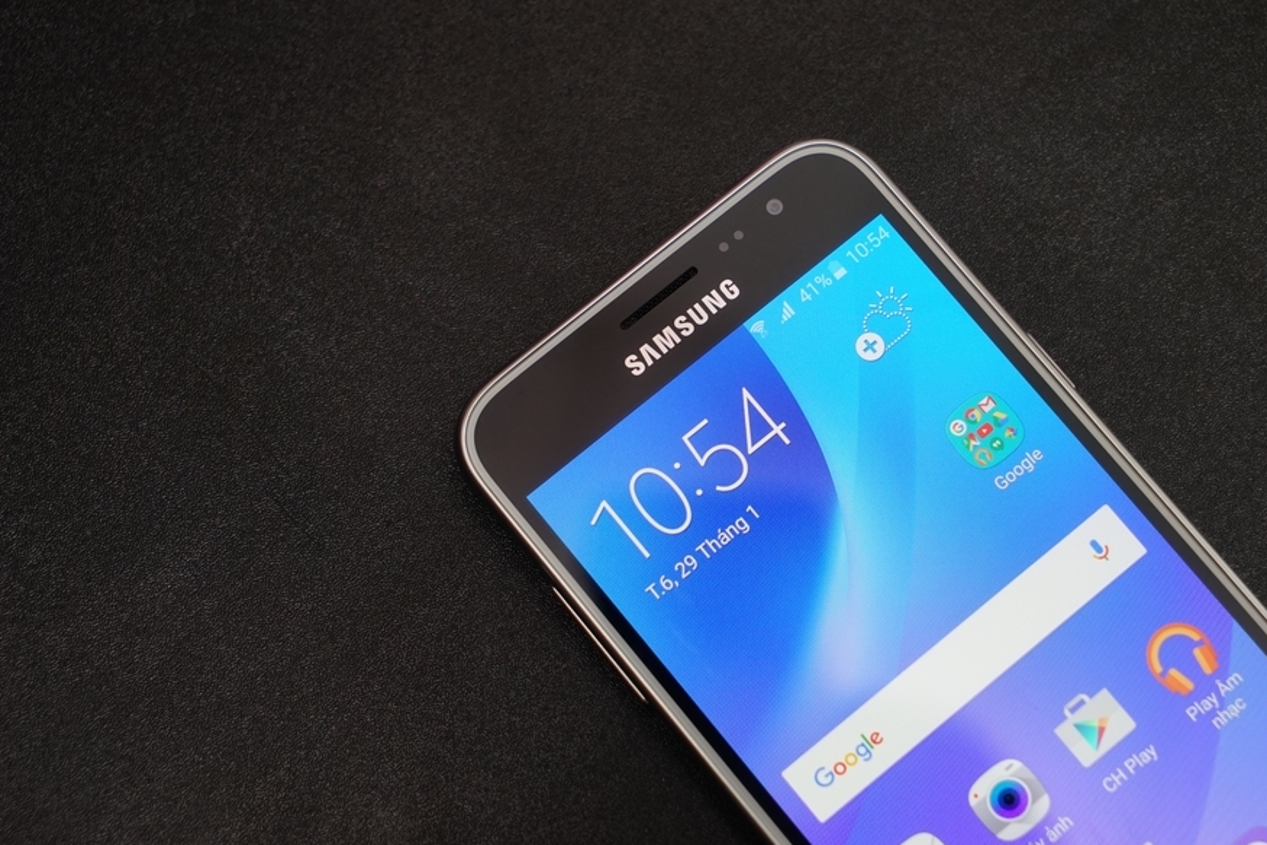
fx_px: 2886
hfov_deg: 24.7
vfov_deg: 16.7
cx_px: 710
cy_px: 357
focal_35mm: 82
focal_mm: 70
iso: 800
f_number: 7.1
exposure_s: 1/100
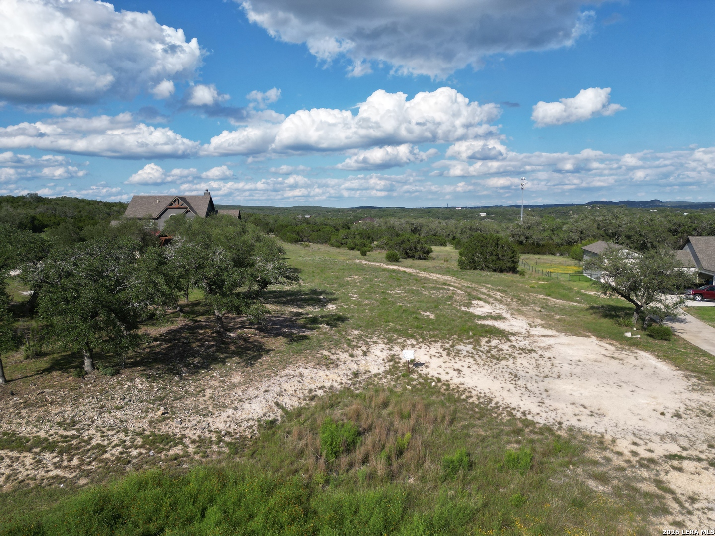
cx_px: 358
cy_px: 268
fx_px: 496
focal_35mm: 24
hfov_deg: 71.6
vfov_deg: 56.8
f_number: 1.7
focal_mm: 6.72
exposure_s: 1/4000
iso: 120
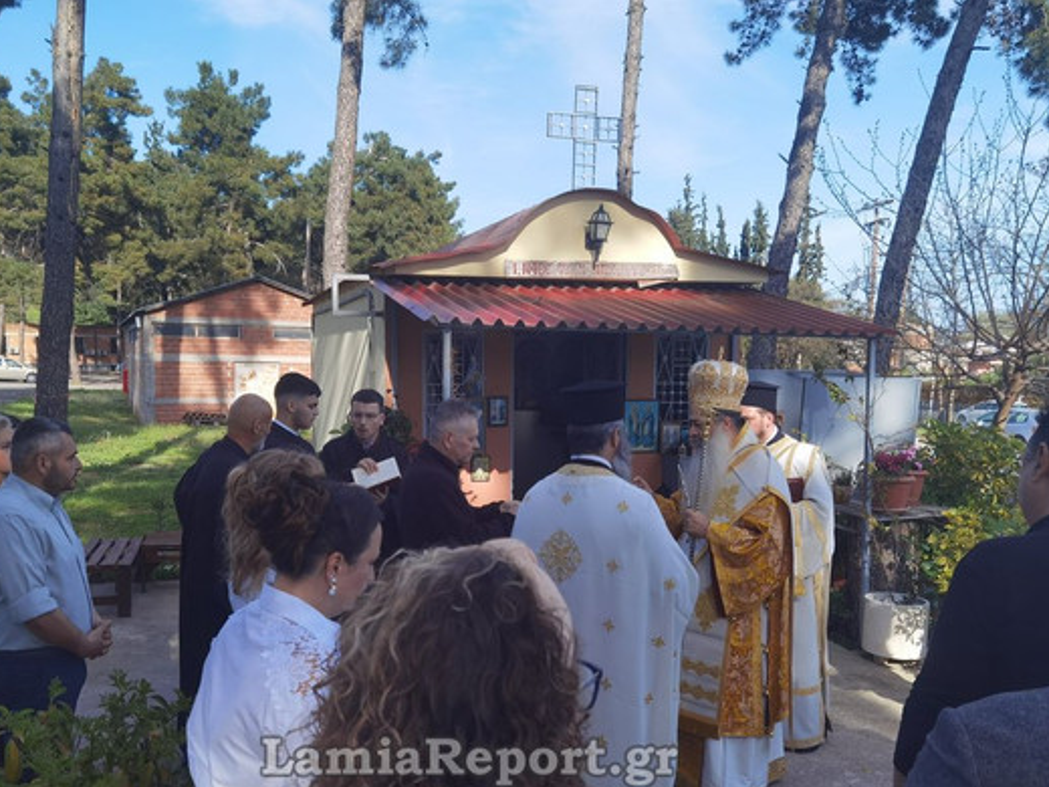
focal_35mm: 32
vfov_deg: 43.9
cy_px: 482
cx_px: 470
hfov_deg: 56.7
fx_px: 970
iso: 50
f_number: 1.9
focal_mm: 6.71
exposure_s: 1/1887
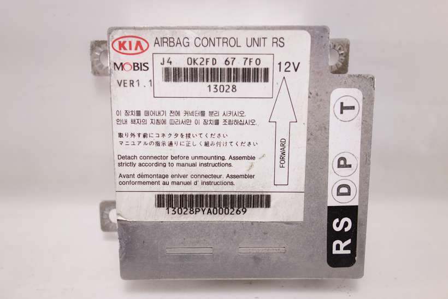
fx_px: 348
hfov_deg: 65.5
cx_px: 224
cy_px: 150
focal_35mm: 28
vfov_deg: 46.4
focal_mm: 10.4
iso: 125
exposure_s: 1/100
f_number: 2.2
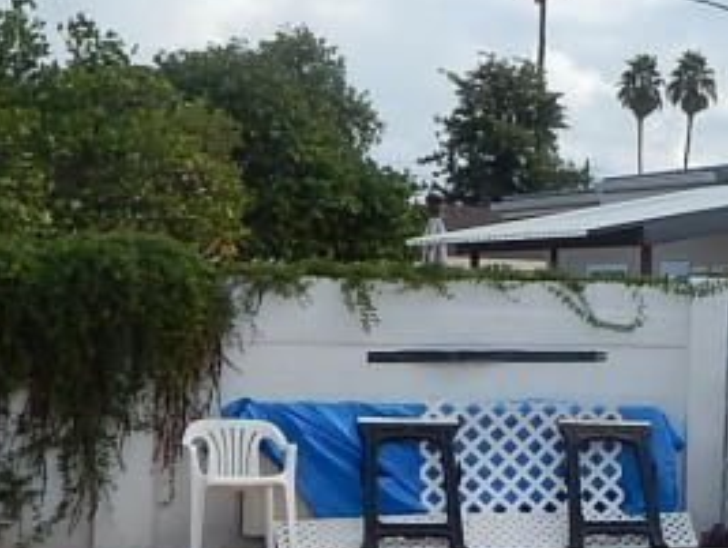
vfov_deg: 11.1
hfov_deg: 13.5
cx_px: 1232
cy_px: 327
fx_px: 2822
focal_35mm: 134
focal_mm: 6.1
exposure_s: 1/1000
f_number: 3.3
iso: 125
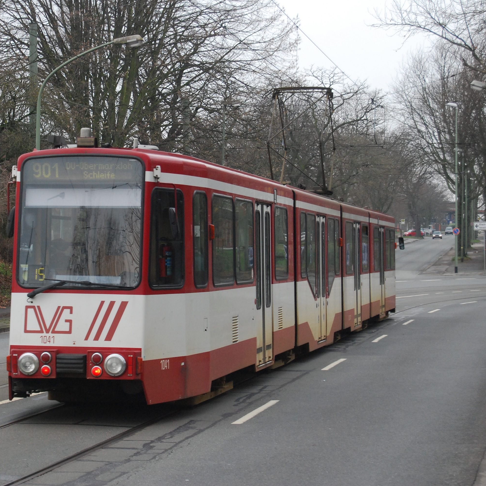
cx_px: 153
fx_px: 1678
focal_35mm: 106
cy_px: 244
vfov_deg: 16.5
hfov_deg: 16.4
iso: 800
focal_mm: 55
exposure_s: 1/160
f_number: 5.6
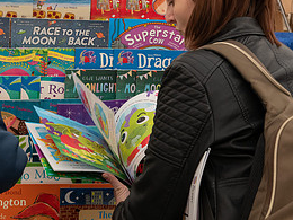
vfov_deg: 14.0
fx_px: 897
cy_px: 116
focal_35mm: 106
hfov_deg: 18.5
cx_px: 121
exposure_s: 1/320
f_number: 8
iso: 800
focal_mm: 48
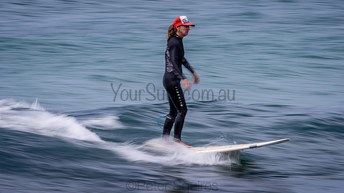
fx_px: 4797
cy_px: 87
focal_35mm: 526
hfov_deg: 4.1
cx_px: 172
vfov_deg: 2.3
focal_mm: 500
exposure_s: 1/13
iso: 64
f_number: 22
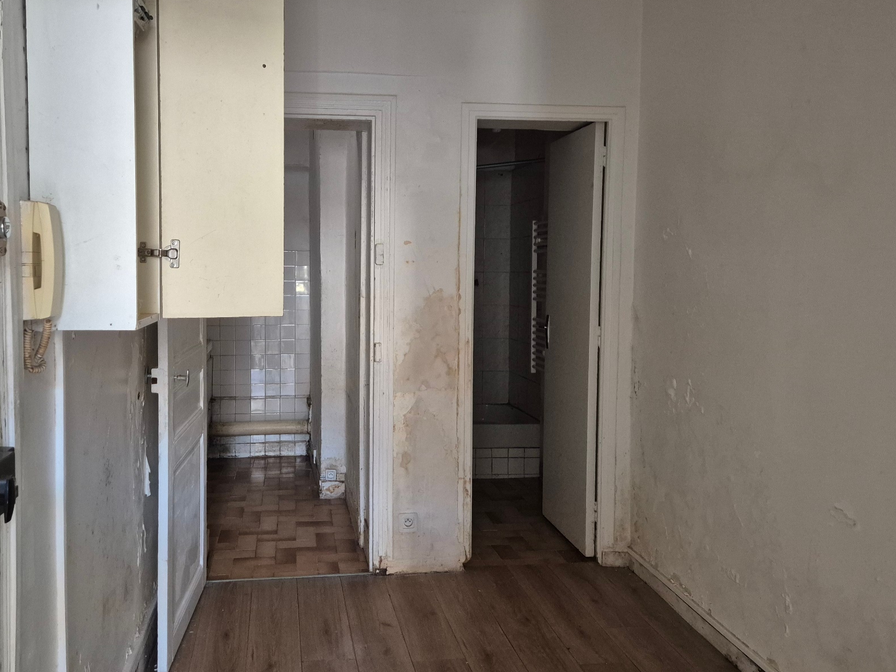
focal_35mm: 30
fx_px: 777
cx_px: 364
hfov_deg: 59.5
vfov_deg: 46.8
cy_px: 311
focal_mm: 5.4
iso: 1250
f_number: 1.8
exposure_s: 1/100
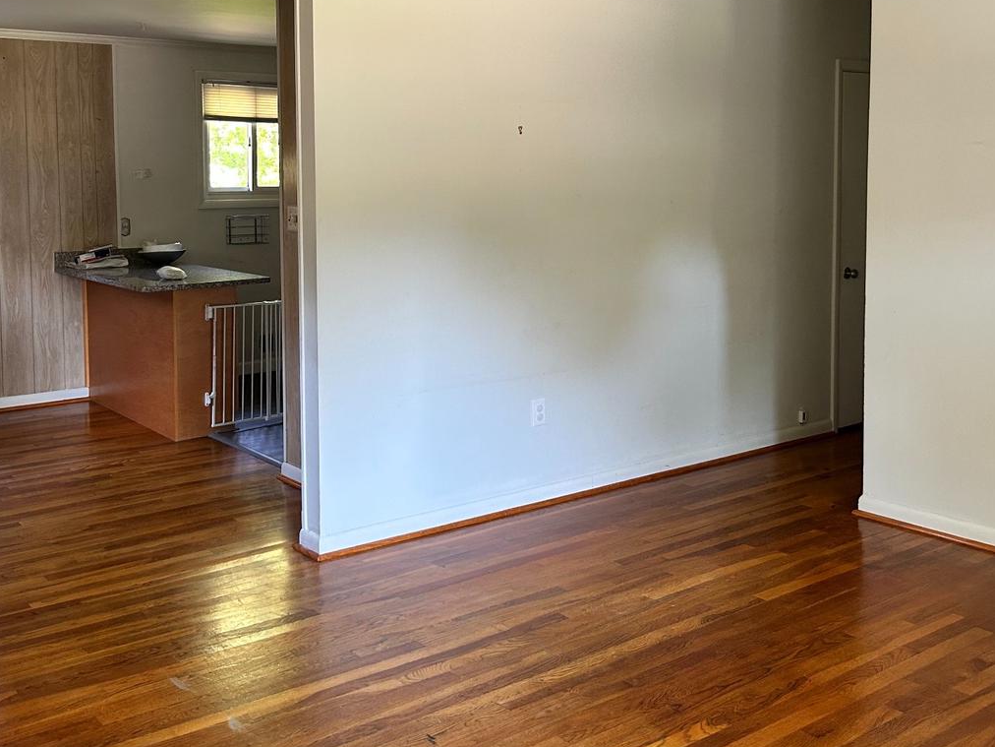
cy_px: 249
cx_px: 356
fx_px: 1064
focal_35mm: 37
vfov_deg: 38.2
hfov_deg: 49.5
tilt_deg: -2.4
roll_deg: +1.5
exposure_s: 1/74
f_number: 1.5
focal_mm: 5.7
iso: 125
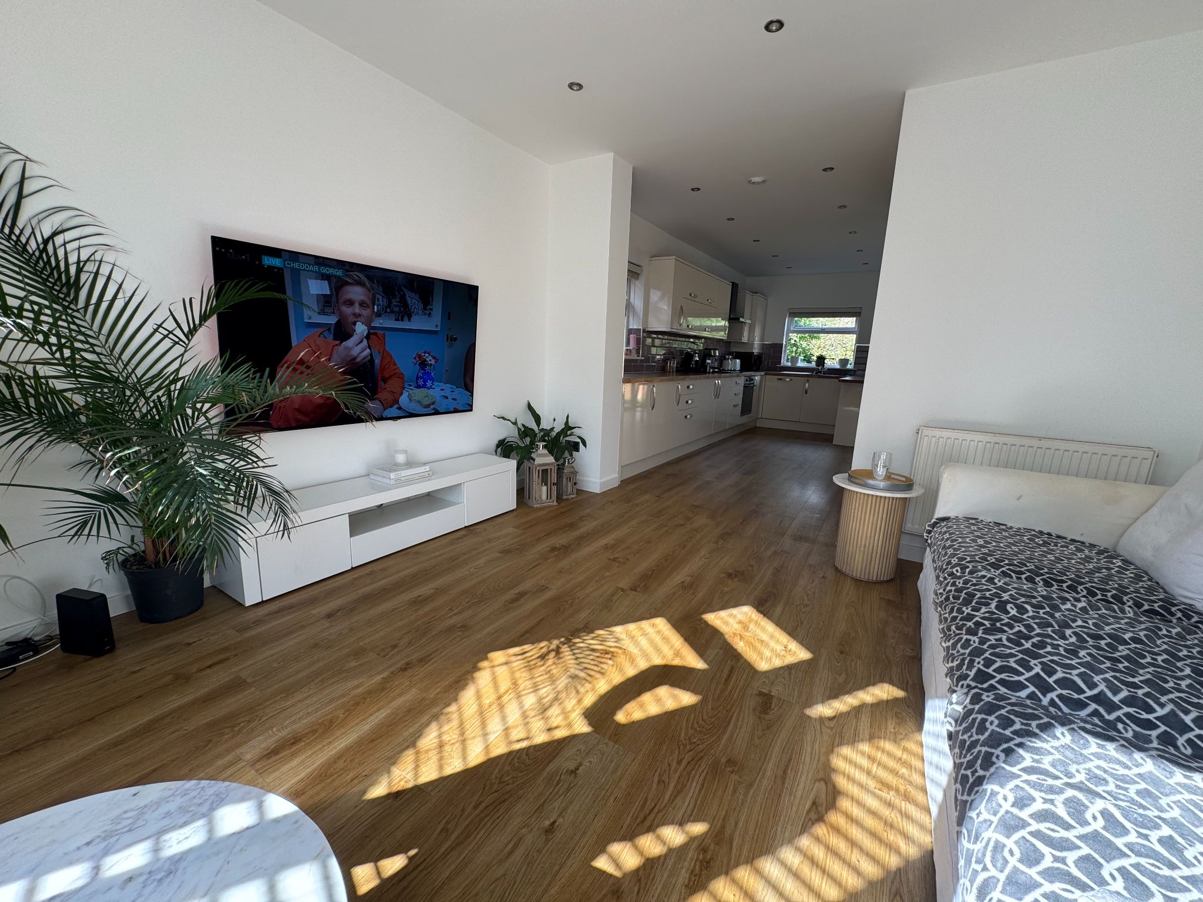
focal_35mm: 14
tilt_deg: -11.5
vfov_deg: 85.7
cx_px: 602
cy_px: 451
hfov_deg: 102.1
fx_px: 487
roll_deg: -2.2
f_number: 2.2
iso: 40
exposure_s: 1/100
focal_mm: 2.22
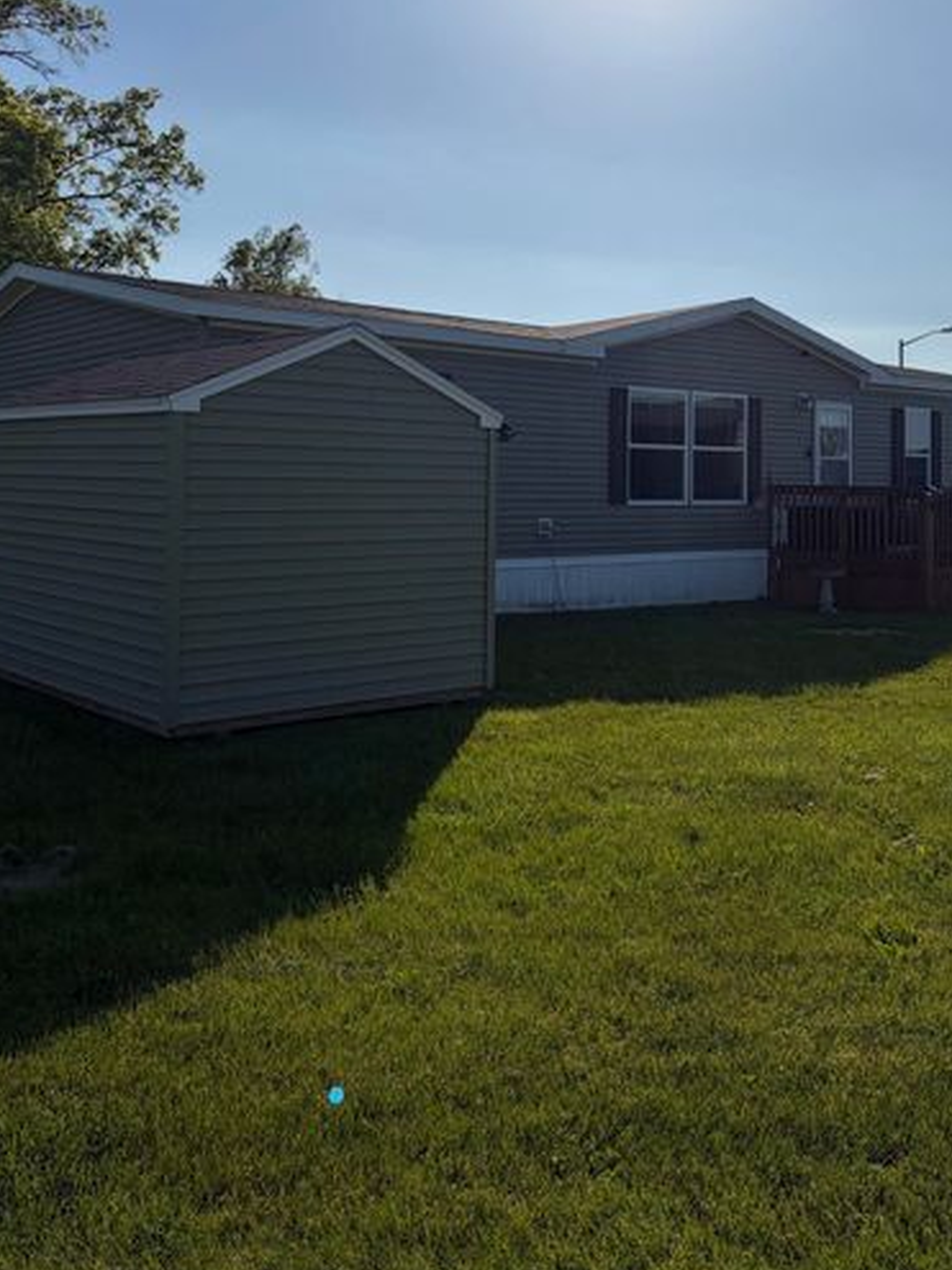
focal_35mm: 35
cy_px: 471
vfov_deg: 52.0
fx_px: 1284
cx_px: 493
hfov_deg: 40.7
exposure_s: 1/11905
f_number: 1.6
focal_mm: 5.96
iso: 50
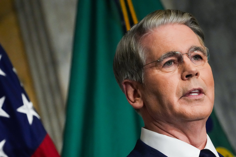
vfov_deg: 2.7
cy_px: 78
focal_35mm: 504
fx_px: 3304
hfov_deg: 4.1
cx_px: 118
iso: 5000
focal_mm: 336
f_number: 5.6
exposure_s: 1/500
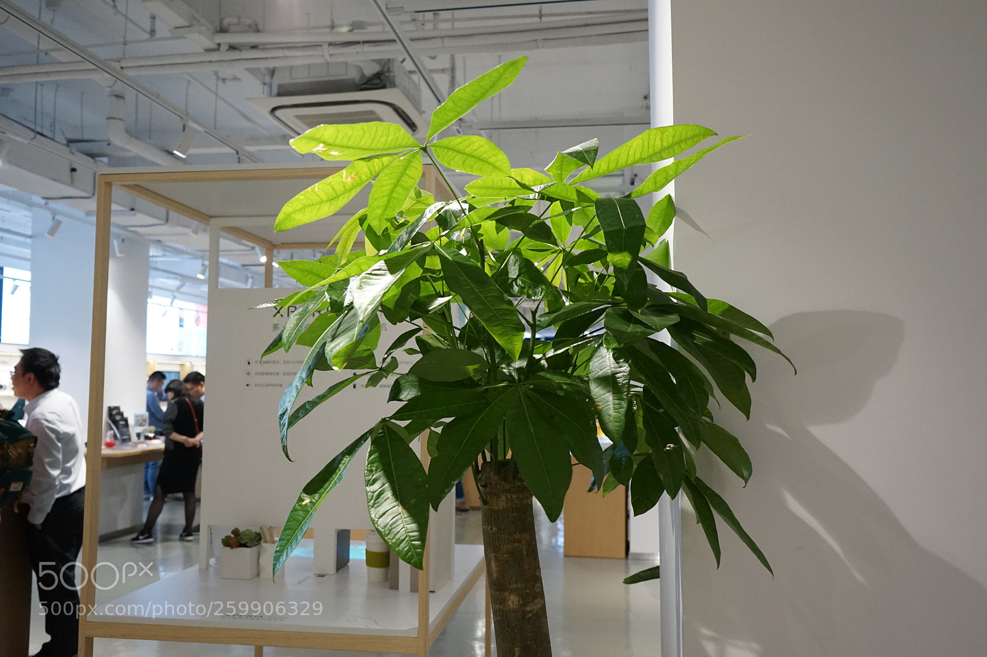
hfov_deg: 61.9
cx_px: 494
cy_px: 328
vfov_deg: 43.6
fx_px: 822
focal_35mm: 30
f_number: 5.6
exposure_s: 1/250
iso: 3200
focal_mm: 30
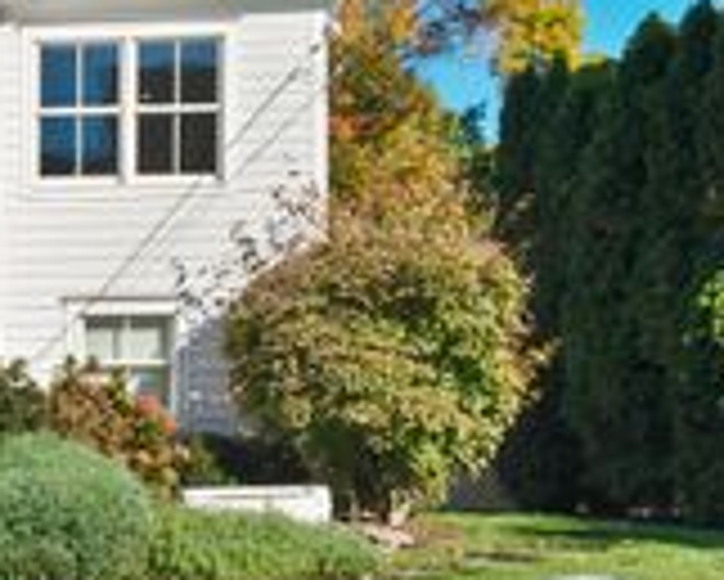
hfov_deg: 23.2
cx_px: -211
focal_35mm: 73
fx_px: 1565
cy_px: 319
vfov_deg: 21.0
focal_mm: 17
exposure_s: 1/320
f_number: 9
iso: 250
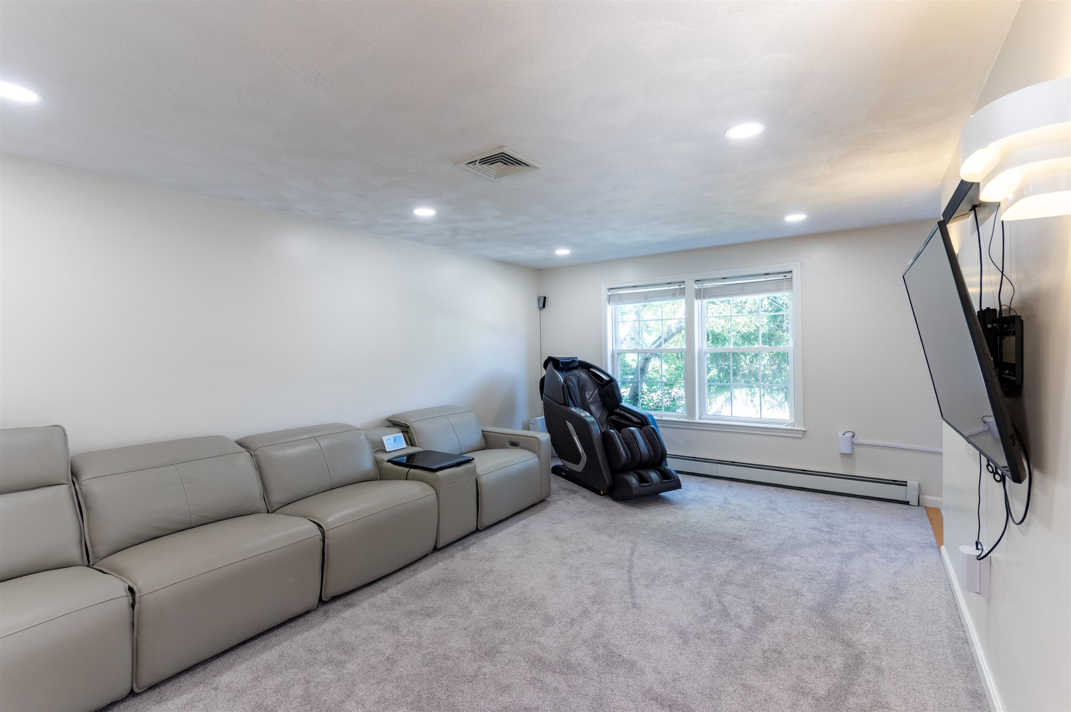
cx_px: 536
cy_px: 356
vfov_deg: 73.7
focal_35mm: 16
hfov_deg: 96.8
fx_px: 476
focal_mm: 16
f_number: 8
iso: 1000
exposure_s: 1/125
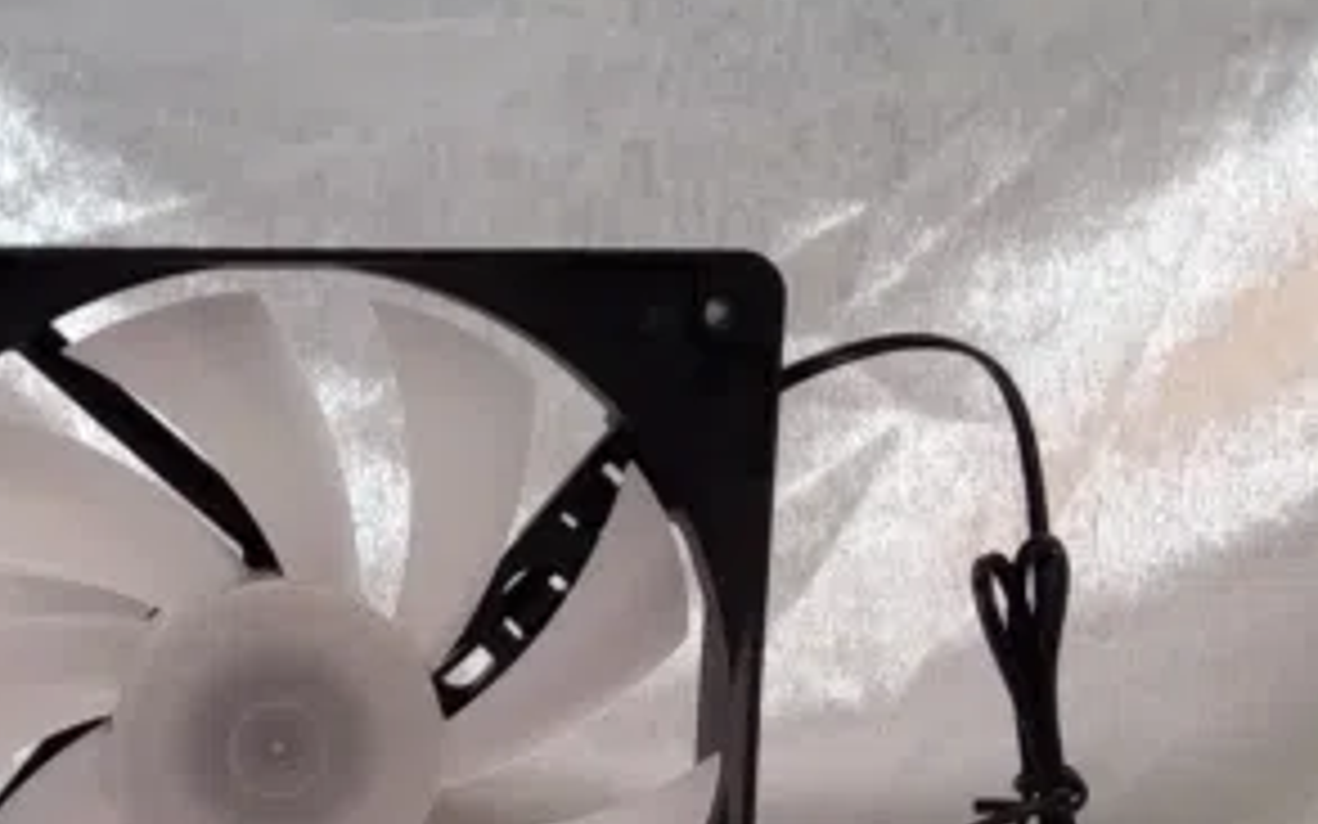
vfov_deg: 16.9
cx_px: 117
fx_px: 2658
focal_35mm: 74
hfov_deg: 26.8
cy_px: 955
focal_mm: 2.78
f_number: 2
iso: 160
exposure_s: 1/50
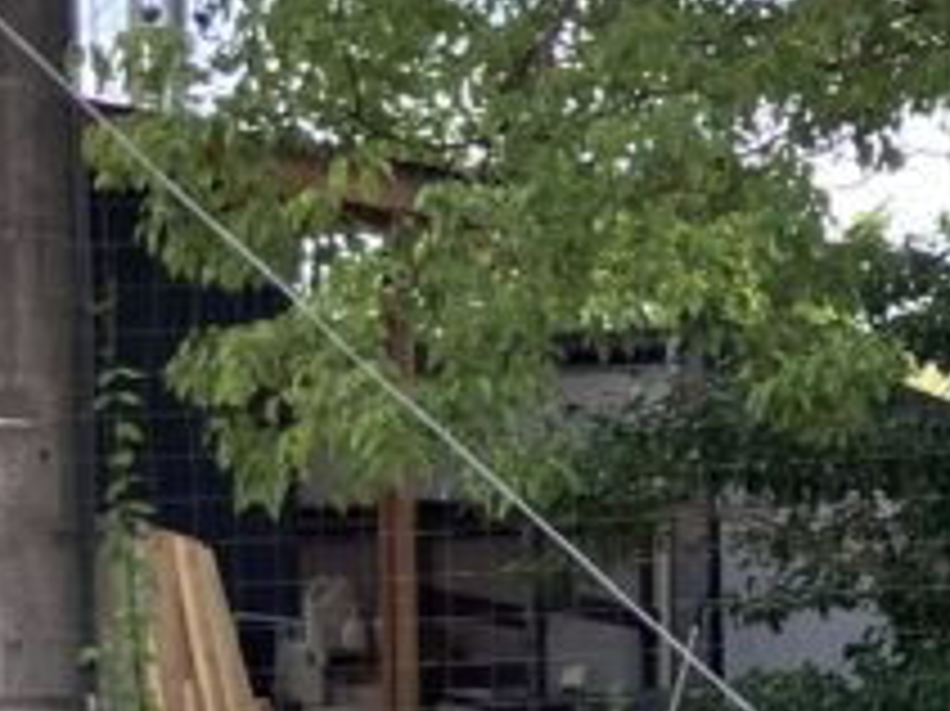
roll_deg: +1.1
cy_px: 860
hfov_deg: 13.1
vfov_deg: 10.7
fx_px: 3730
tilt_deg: -2.3
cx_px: 1715
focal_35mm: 136
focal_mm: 3.99
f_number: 1.8
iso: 32
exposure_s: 1/389
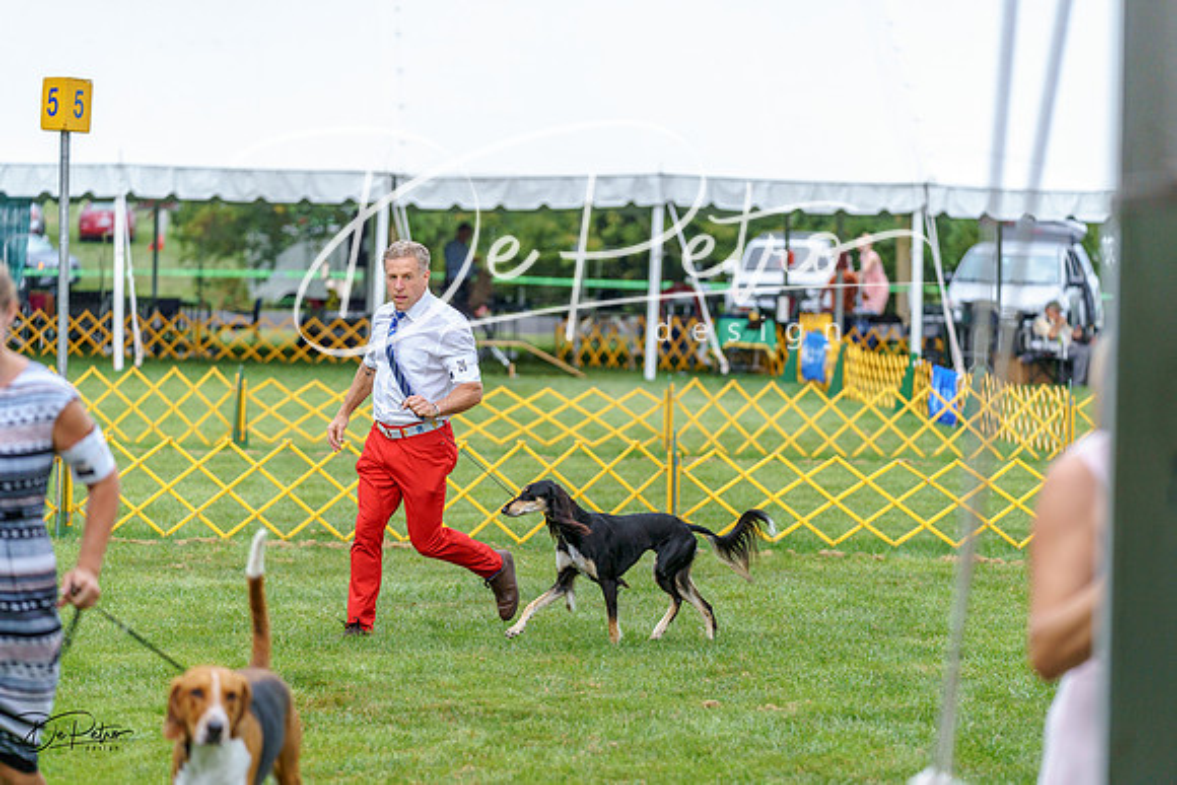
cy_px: 392
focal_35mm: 119
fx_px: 3891
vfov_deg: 11.5
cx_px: 588
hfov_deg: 17.2
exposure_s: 1/640
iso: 400
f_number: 2.8
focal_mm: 119
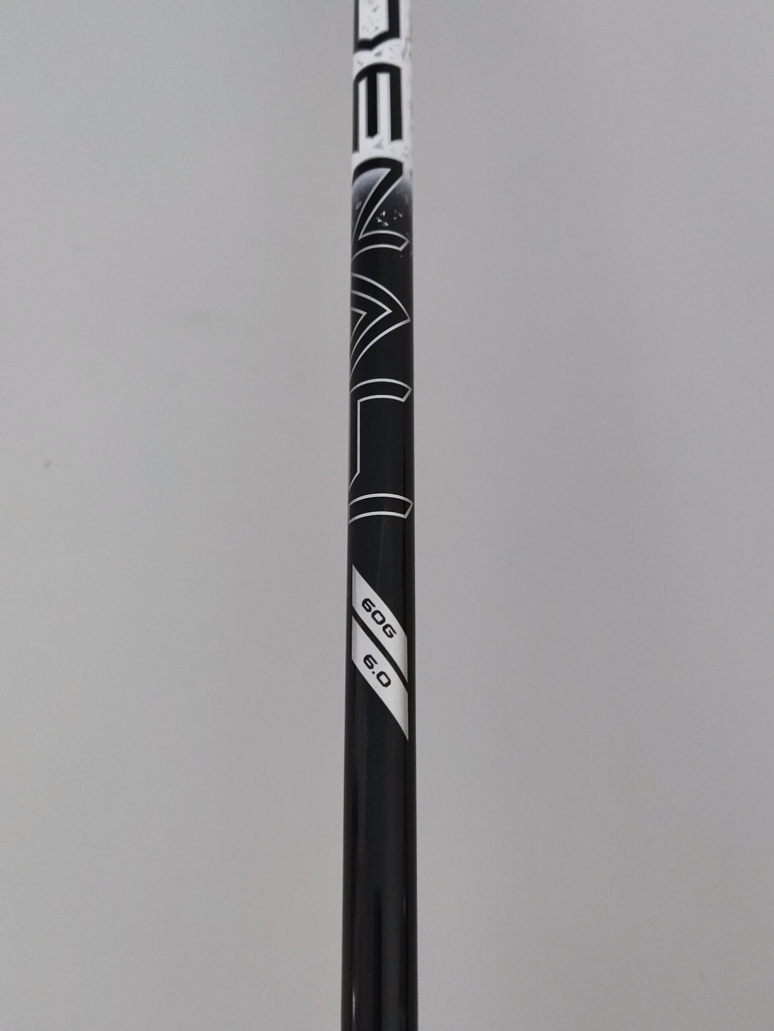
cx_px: 387
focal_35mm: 31
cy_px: 516
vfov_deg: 58.4
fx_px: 924
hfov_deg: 45.4
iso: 802
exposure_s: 1/33
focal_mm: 4.71
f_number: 1.79
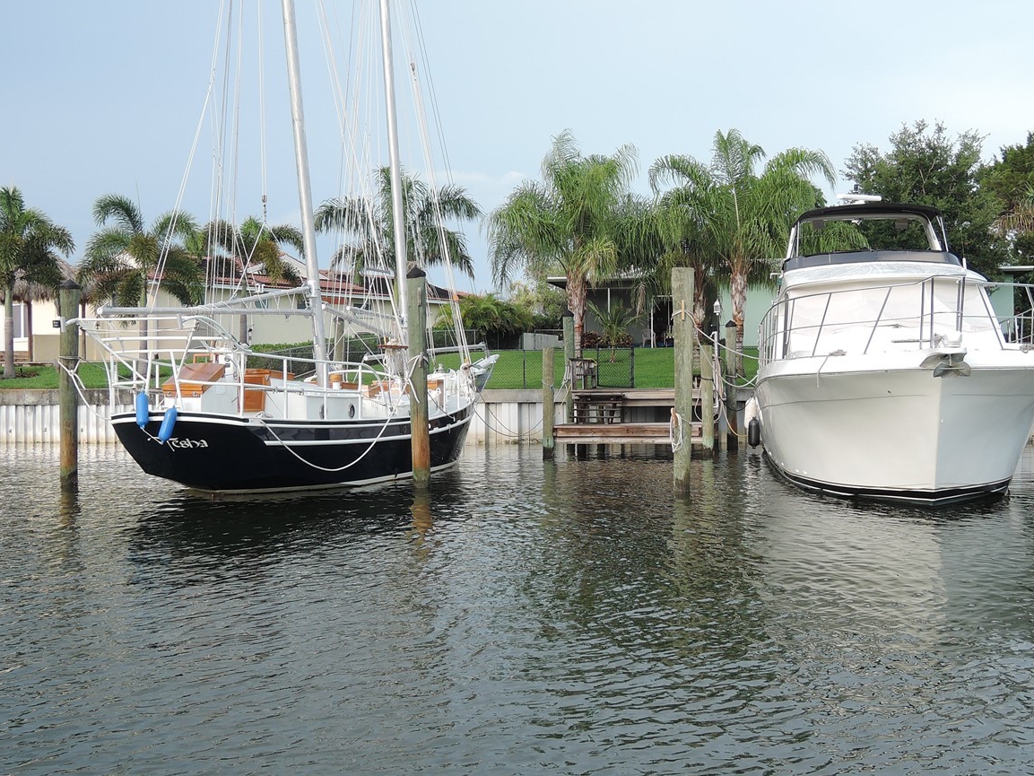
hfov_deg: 43.7
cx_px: 591
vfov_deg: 33.6
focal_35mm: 43
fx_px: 1285
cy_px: 371
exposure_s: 1/320
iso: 80
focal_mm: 6.6
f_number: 3.2
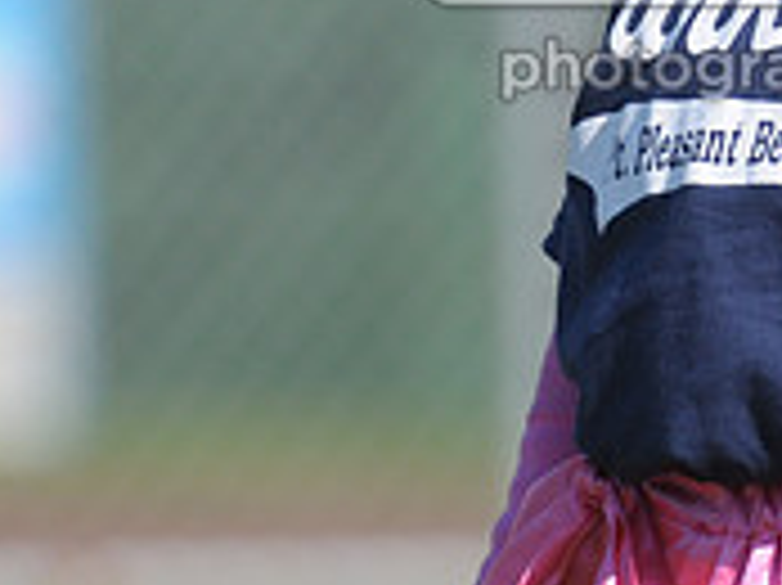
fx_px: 28199
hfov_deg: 1.6
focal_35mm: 1250
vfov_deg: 1.2
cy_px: -97
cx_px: 957
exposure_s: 1/2000
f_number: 4.5
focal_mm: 260
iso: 400
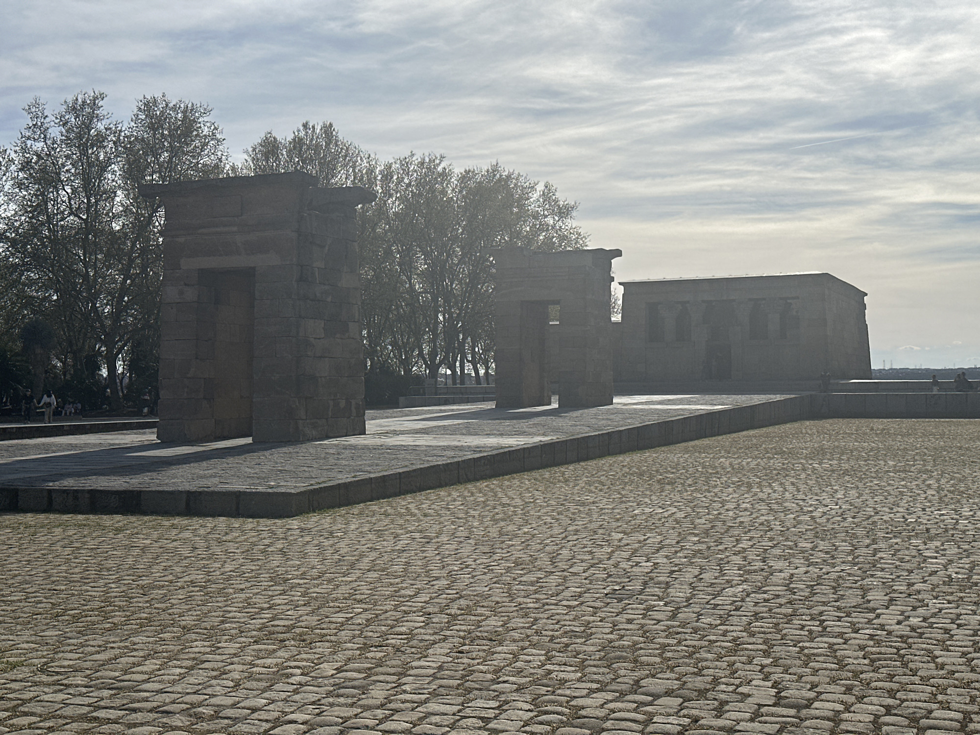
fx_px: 1359
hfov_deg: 39.7
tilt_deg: +0.9
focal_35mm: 48
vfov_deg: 30.3
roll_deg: +0.1
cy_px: 368
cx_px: 490
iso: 64
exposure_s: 1/12048
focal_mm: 6.86
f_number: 1.78
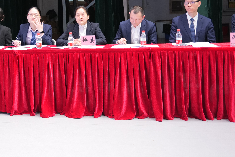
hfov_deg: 34.9
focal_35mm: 57
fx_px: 372
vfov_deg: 23.4
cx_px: 91
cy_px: 31
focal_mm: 33
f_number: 4
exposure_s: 1/60
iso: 1250
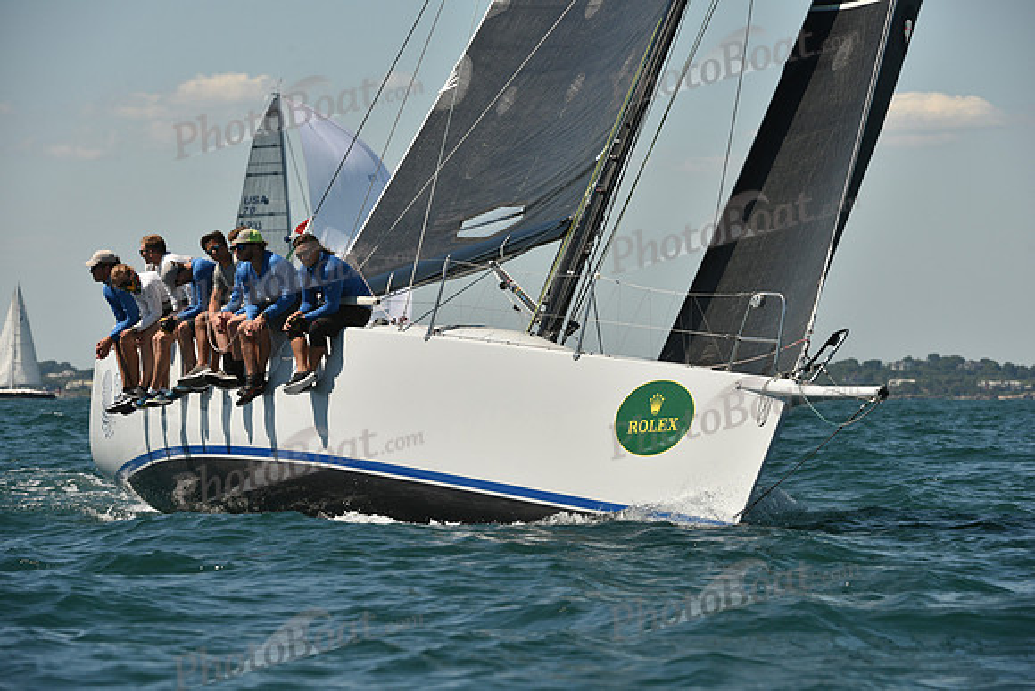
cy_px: 346
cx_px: 518
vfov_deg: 5.7
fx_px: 6901
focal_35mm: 240
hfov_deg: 8.6
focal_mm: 240
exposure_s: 1/1000
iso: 250
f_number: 8
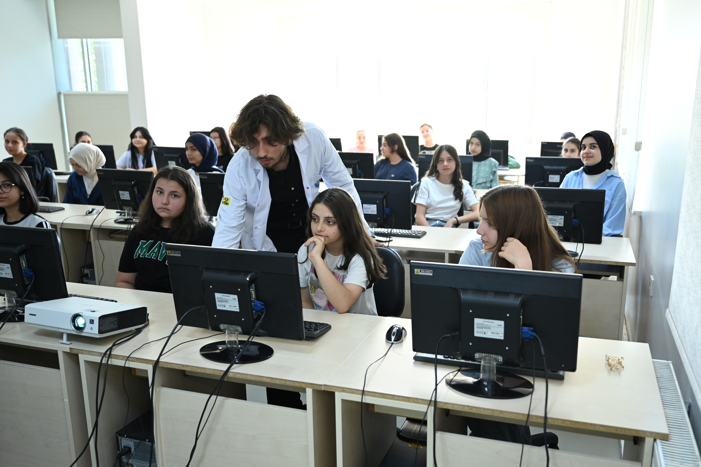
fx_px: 634
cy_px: 247
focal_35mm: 33
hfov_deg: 57.8
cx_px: 373
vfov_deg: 40.5
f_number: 2.8
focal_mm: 29.5
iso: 1000
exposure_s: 1/125
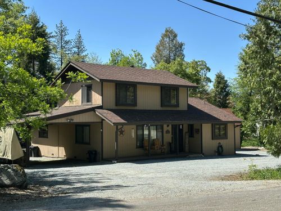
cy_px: 106
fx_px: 390
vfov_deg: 30.3
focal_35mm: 48
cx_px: 140
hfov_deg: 39.7
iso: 64
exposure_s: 1/2667
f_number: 1.78
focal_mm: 6.86
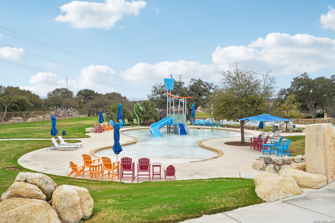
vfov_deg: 39.4
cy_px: 112
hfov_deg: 56.5
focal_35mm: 34
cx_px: 168
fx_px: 312
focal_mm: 33.5
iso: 100
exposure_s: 1/400
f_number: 8
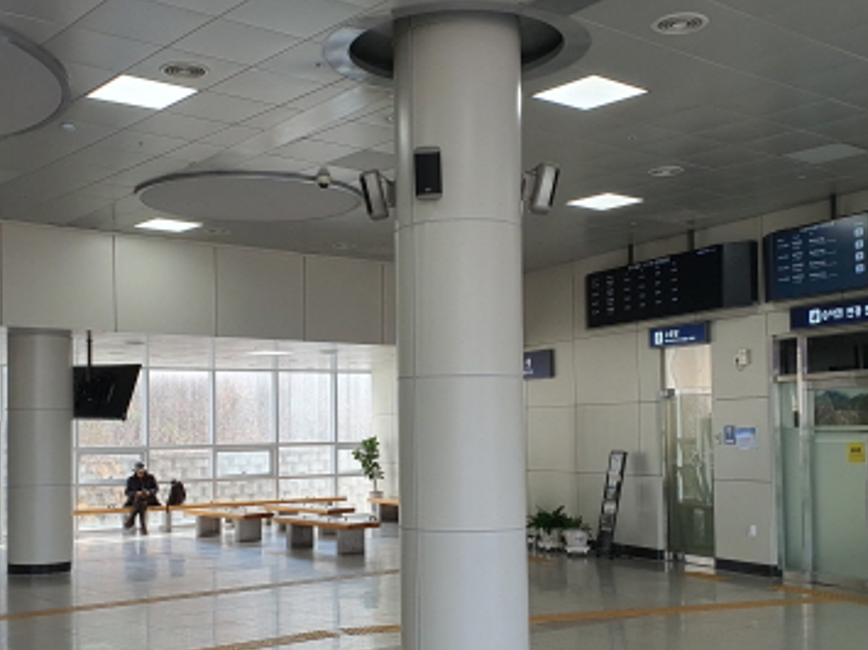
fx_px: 1103
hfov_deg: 42.9
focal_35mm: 44
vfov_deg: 32.8
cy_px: 381
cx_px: 372
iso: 64
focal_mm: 4.3
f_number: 2.4
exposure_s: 1/120
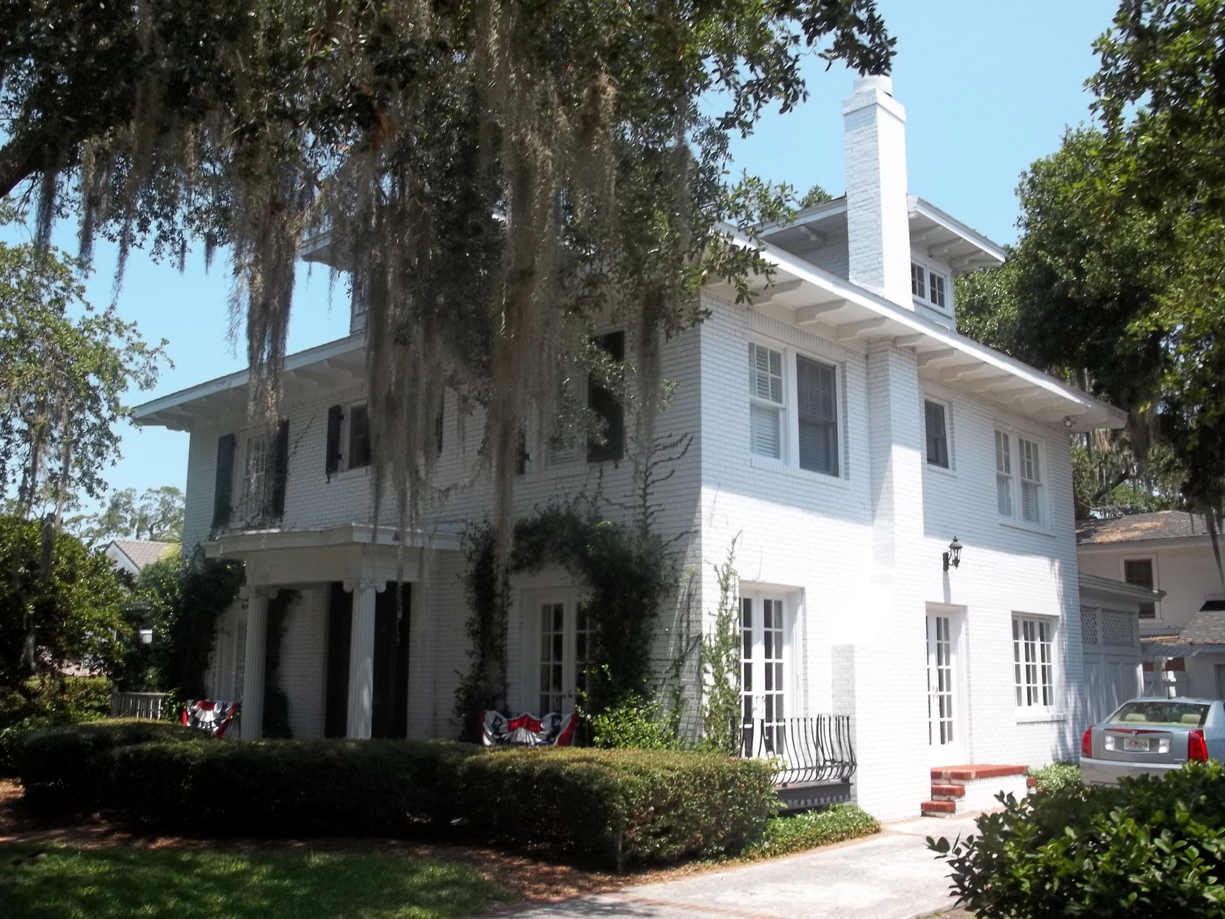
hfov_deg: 55.4
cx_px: 612
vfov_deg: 42.9
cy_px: 460
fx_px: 1168
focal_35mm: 33
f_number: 8
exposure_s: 1/100
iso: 64
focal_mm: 5.9
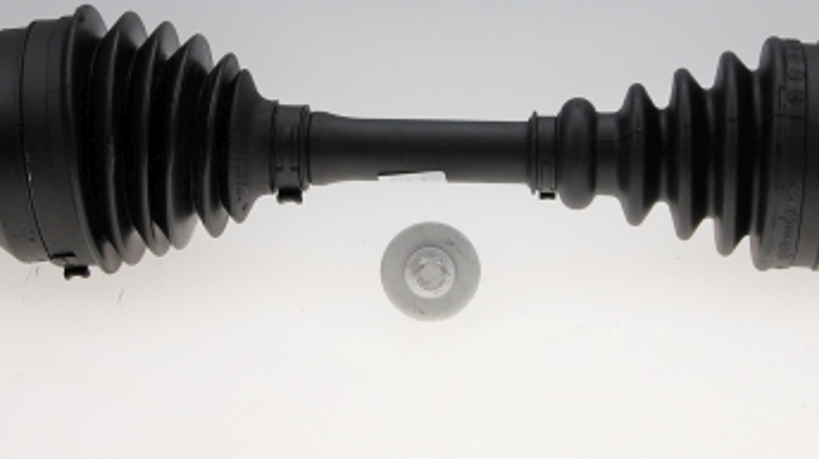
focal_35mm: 82
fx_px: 1780
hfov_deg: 25.9
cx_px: 481
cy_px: 145
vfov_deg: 14.7
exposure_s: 1/250
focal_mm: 30
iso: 200
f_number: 8
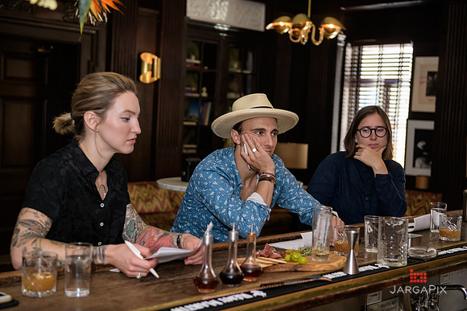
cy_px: 156
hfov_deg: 36.2
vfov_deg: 24.6
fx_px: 714
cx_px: 234
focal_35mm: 55
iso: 1000
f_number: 3.2
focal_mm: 55
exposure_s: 1/100
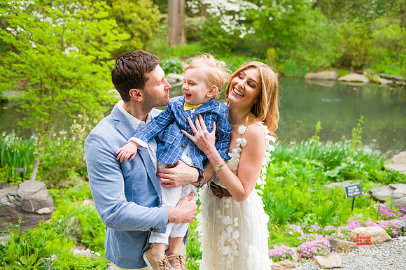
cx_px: 203
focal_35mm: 35
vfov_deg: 37.8
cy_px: 135
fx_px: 394
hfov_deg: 54.5
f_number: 3.5
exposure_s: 1/250
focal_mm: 35
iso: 200
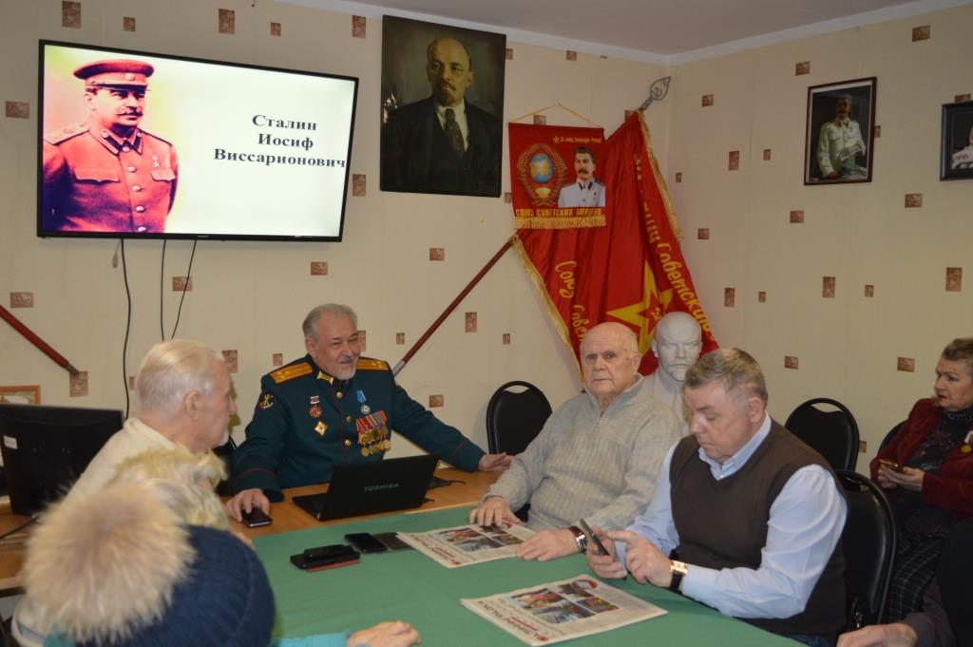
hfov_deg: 57.3
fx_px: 891
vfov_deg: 39.9
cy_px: 324
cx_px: 486
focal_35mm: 33
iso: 720
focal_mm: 22
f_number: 3.8
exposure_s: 1/60
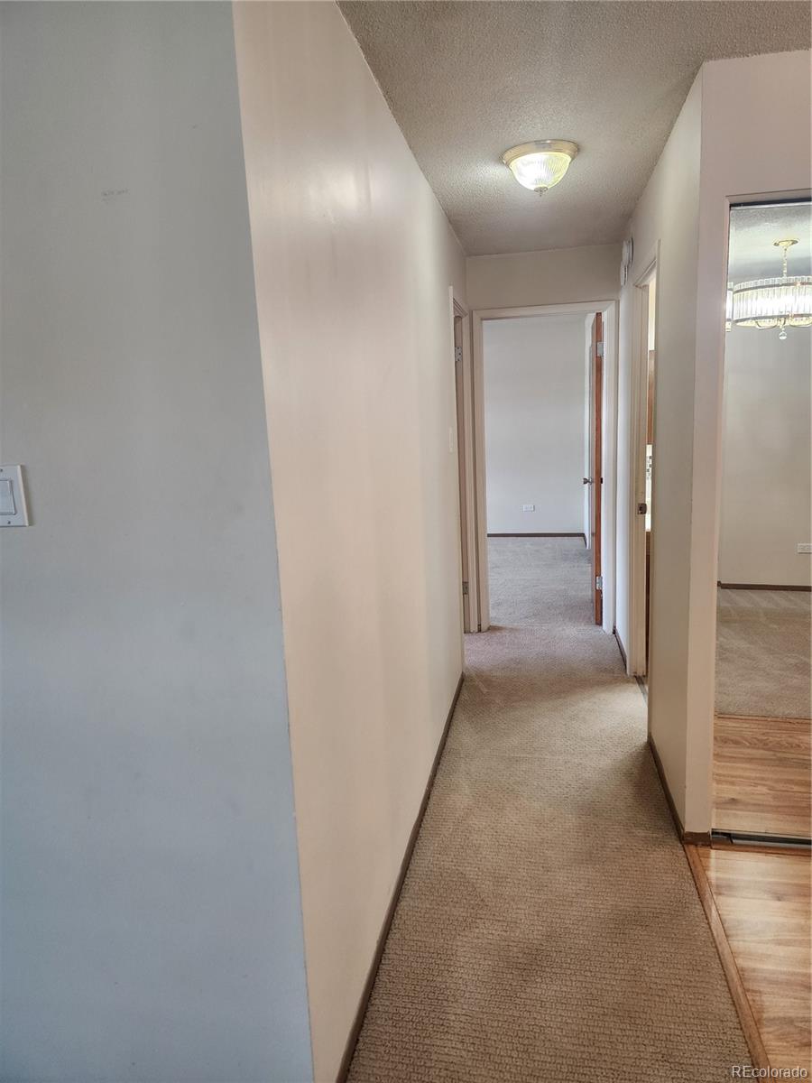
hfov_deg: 58.9
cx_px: 406
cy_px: 542
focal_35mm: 23
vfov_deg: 73.9
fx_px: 719
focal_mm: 6.4
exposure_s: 1/60
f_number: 1.8
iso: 160
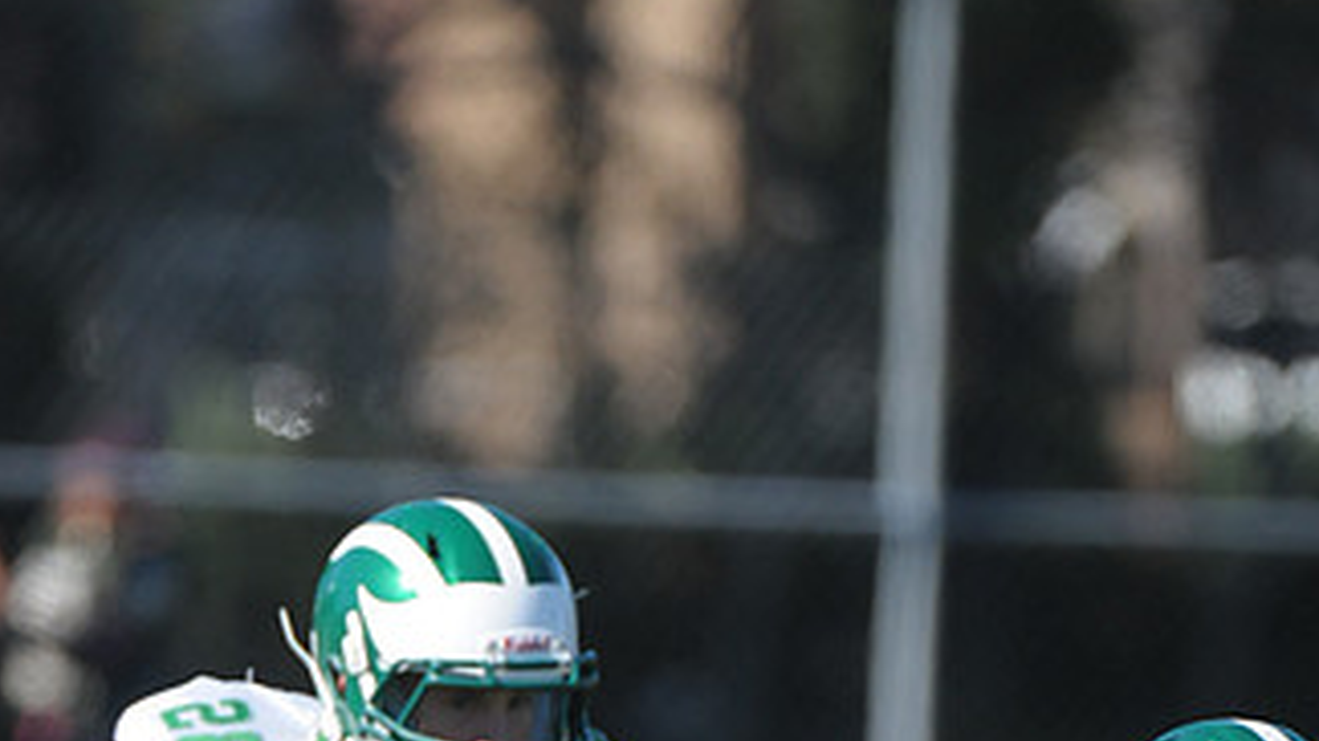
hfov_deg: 2.0
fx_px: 37376
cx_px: 771
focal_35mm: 1069
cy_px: 1160
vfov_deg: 1.1
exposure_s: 1/6400
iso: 1000
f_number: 4
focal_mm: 380
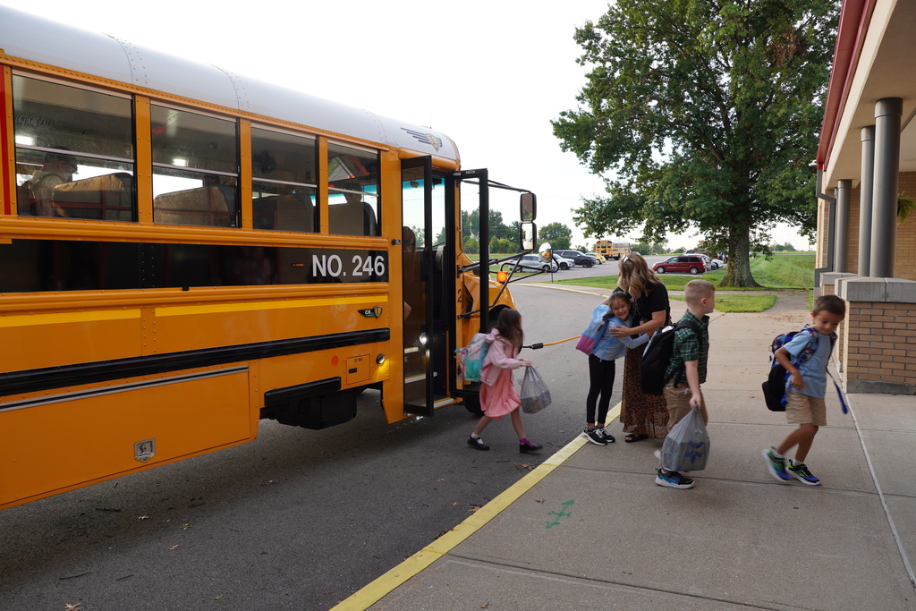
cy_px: 306
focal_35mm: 24
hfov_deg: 73.7
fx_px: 611
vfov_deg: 53.1
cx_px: 458
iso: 100
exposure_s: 1/60
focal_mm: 16
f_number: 4
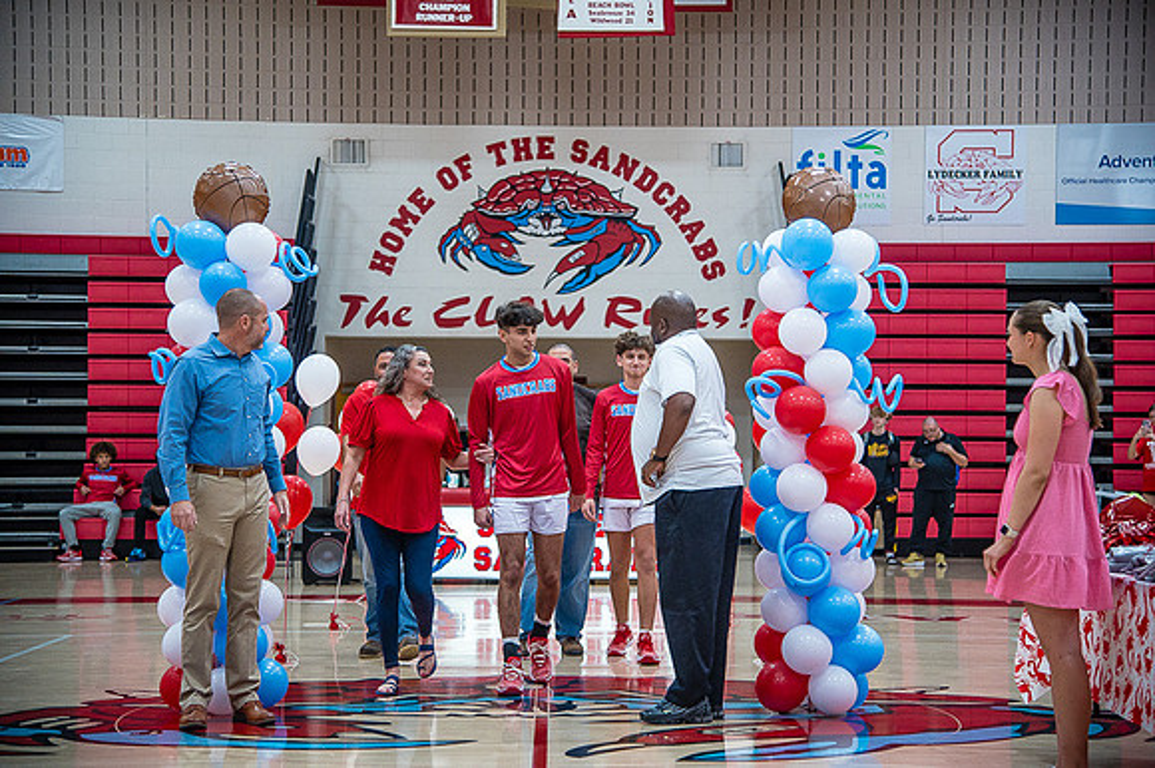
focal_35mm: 66
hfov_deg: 30.5
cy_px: 384
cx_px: 578
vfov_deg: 20.6
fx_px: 2116
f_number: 4
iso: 2000
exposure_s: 1/320
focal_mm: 66
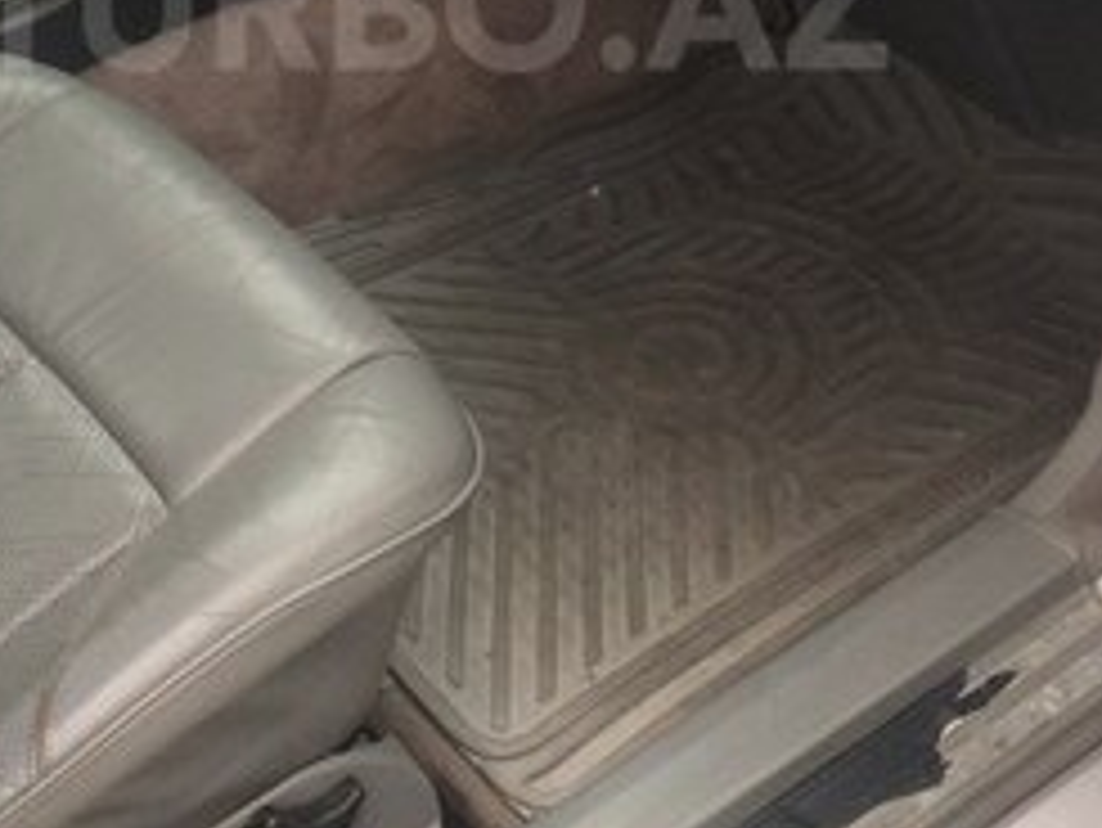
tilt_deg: -34.0
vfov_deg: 18.4
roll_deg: +5.7
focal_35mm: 78
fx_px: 2484
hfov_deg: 25.0
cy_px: 2
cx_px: 427
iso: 64
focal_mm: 4.15
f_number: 2.2
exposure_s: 1/100
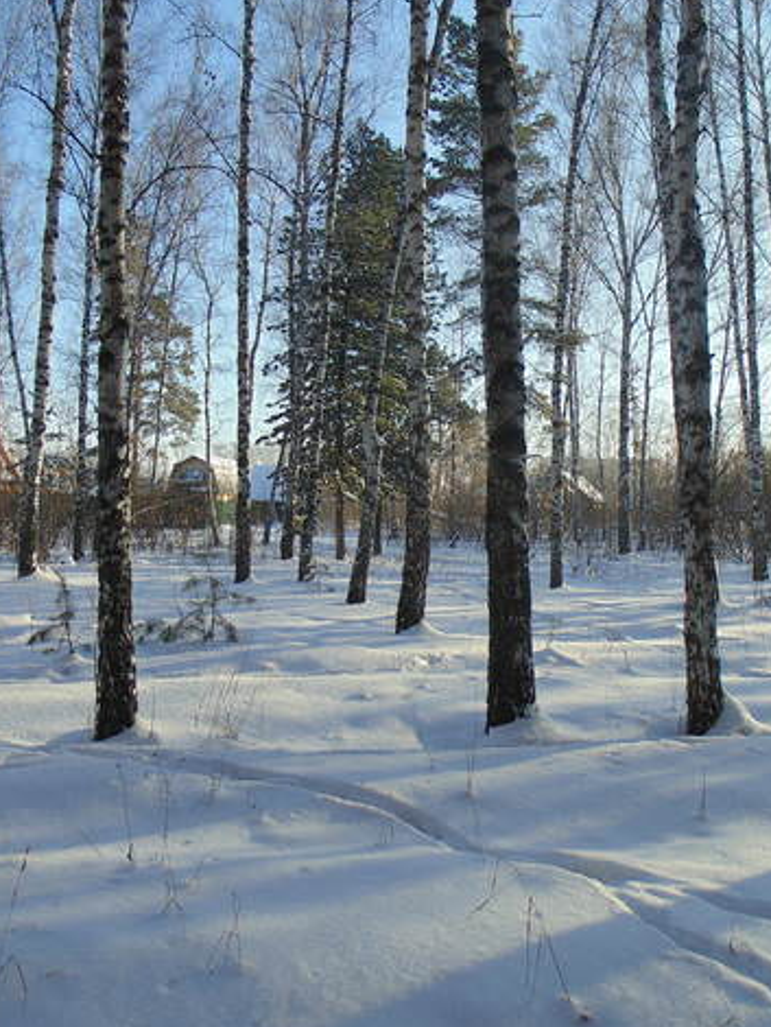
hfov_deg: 41.8
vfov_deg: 53.9
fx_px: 1009
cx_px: 359
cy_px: 511
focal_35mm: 34
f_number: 3.1
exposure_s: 1/500
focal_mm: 4.5
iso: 80
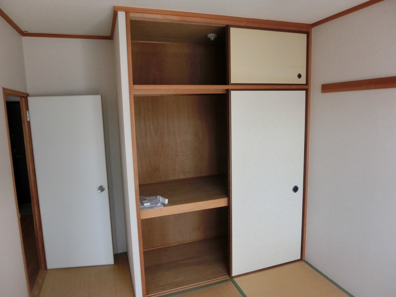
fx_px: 275
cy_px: 148
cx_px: 198
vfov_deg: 56.8
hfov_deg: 71.6
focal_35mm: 24
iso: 250
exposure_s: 1/125
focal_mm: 4.24
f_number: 3
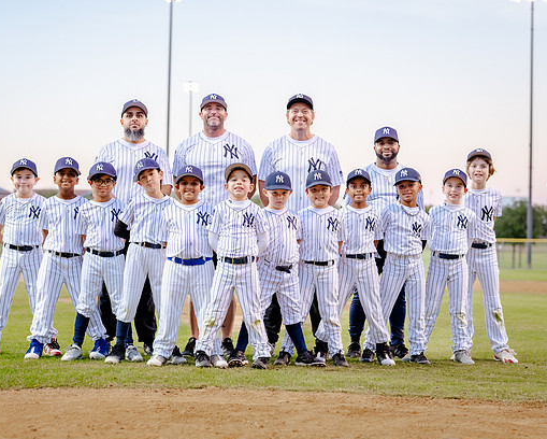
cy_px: 241
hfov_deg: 27.1
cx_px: 267
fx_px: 1134
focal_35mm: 70
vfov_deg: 21.9
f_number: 2
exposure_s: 1/500
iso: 1000
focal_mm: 50
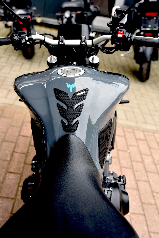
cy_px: 119
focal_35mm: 40
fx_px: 265
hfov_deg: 33.4
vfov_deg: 48.4
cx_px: 80
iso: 100
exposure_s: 1/60
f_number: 3.5
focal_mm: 40
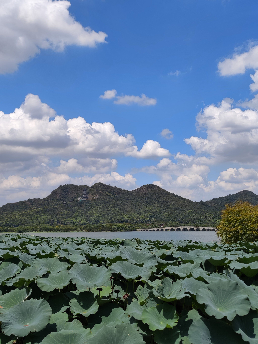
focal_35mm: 23
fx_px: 229
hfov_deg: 58.9
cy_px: 172
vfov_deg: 73.9
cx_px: 129
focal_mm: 8.7
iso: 50
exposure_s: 1/3333
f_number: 1.9
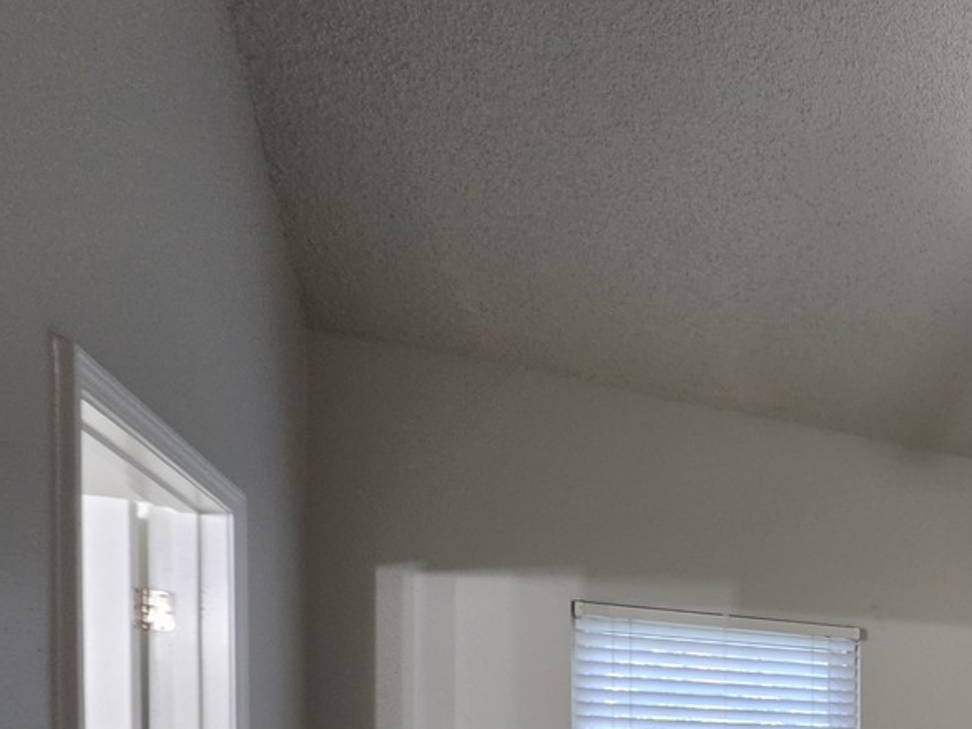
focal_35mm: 32
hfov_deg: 39.1
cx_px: 1195
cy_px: 800
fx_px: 899
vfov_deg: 37.2
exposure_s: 1/60
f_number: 1.9
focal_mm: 2.2
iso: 250
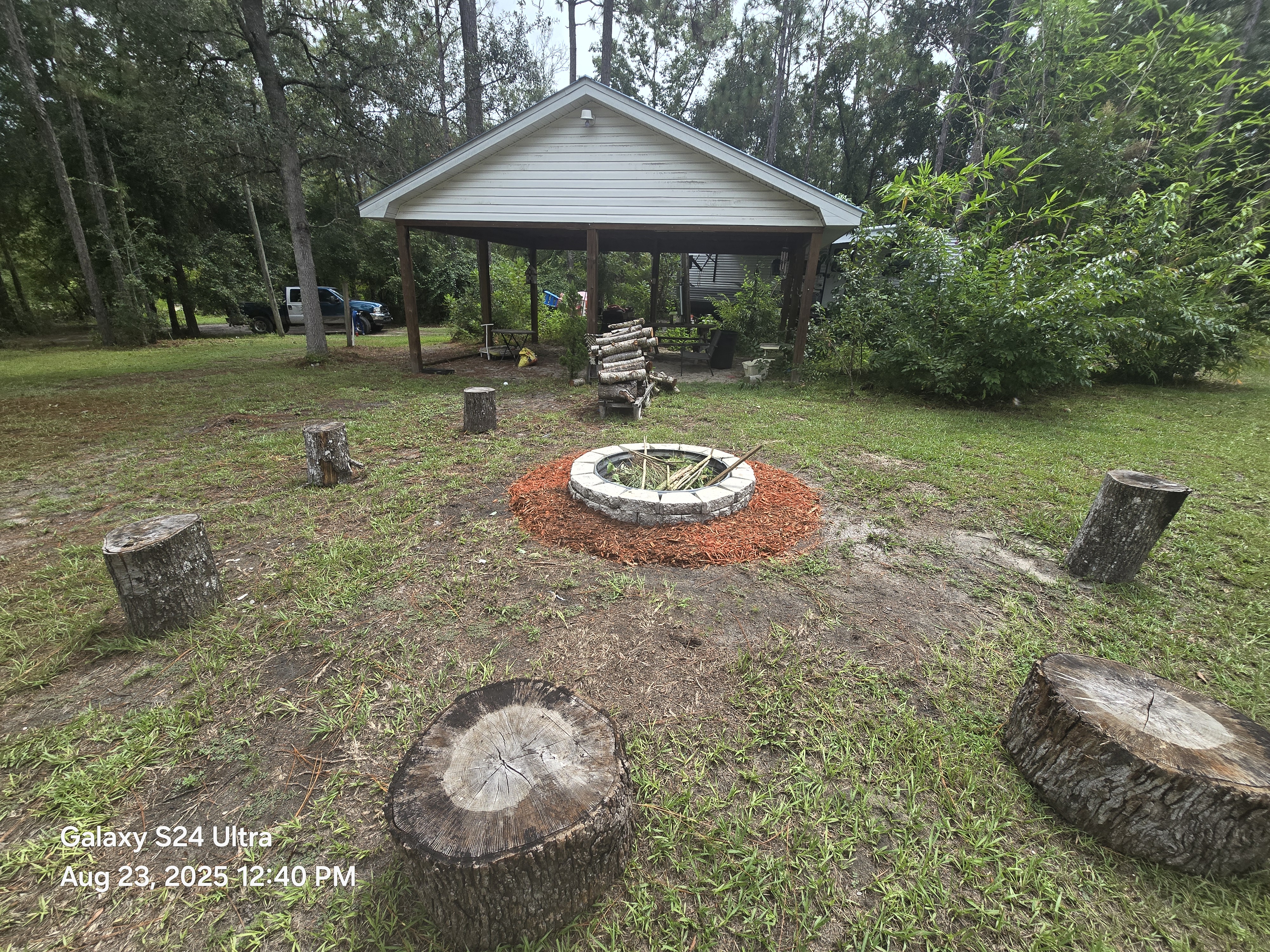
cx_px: 635
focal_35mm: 13
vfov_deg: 89.9
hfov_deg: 106.2
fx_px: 477
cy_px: 476
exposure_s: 1/981
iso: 50
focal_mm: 2.2
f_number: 2.2
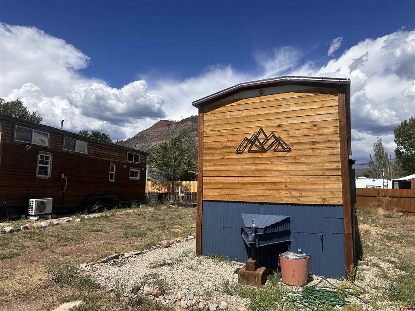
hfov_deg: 71.6
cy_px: 156
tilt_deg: +6.9
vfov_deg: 56.8
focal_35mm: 24
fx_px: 288
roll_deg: -0.9
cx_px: 208
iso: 80
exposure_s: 1/7042
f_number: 1.78
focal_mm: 6.86
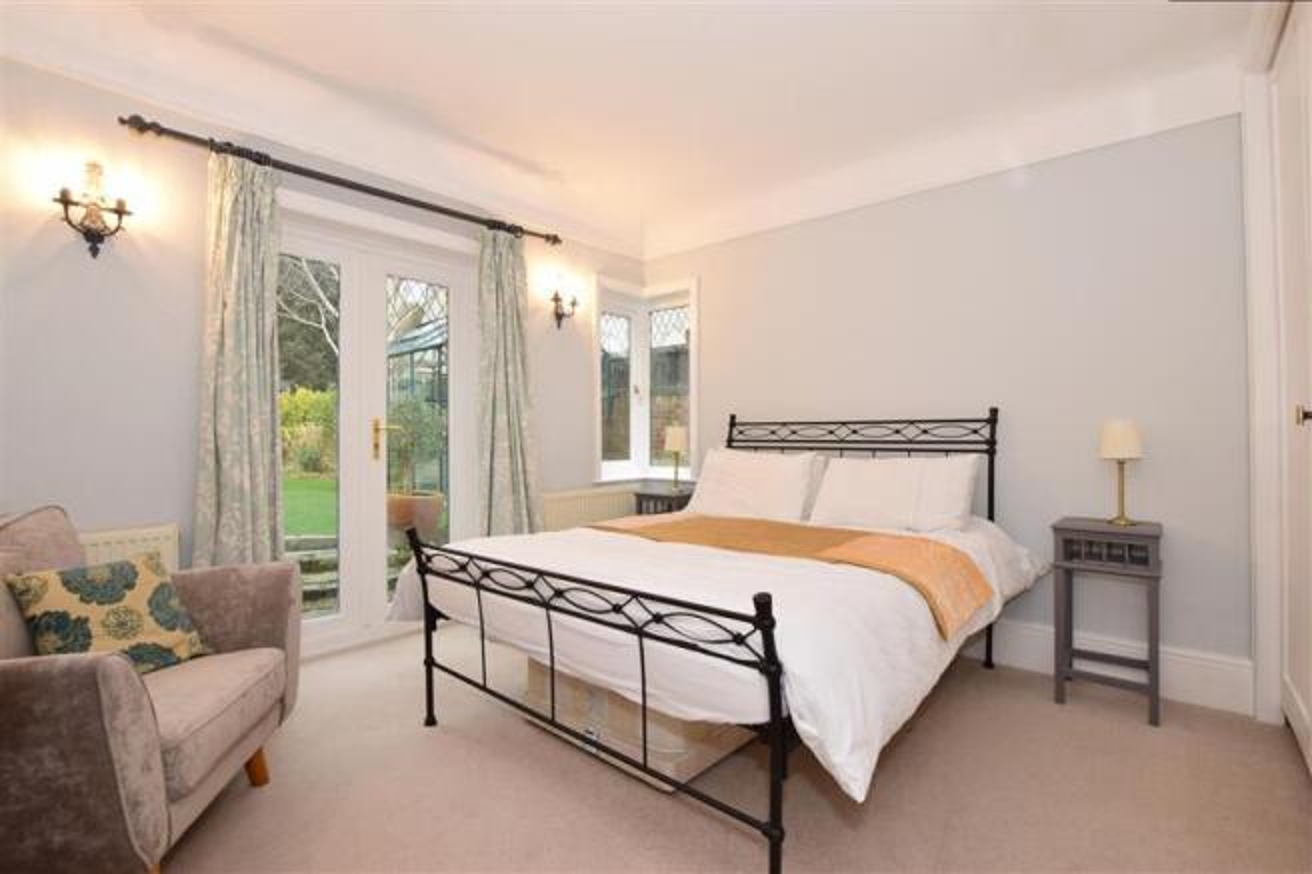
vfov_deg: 77.3
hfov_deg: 100.4
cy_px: 437
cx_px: 656
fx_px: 546
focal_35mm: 15
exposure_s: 1/15
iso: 400
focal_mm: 10
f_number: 8
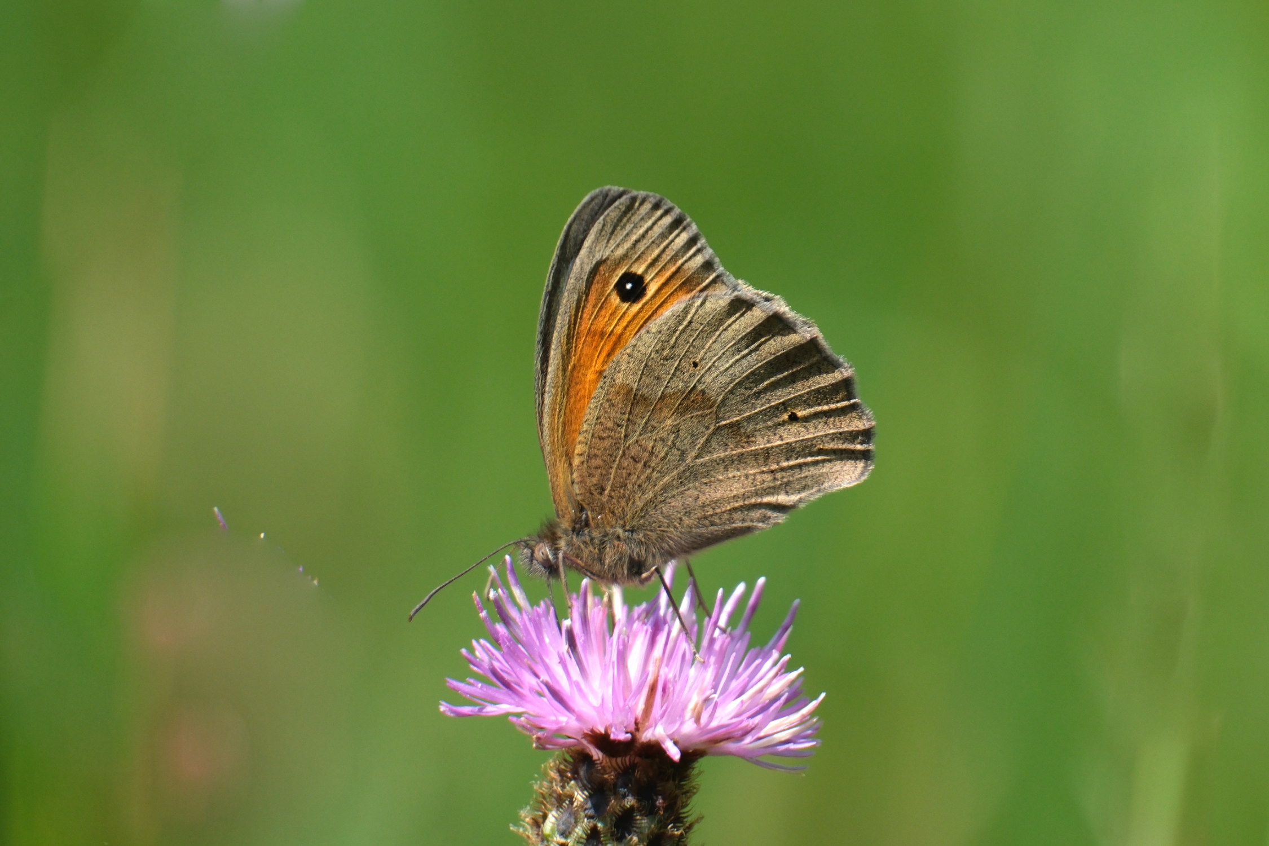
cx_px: 634
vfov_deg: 2.3
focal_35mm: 600
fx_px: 21148
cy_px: 423
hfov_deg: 3.4
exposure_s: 1/1000
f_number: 5.6
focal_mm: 400
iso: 500
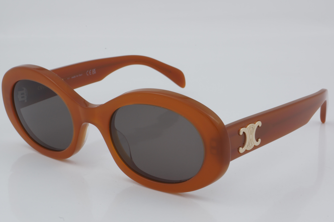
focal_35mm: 75
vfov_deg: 18.2
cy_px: 111
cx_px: 167
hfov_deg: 27.0
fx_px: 696
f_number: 32
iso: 100
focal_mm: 50
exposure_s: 1/4
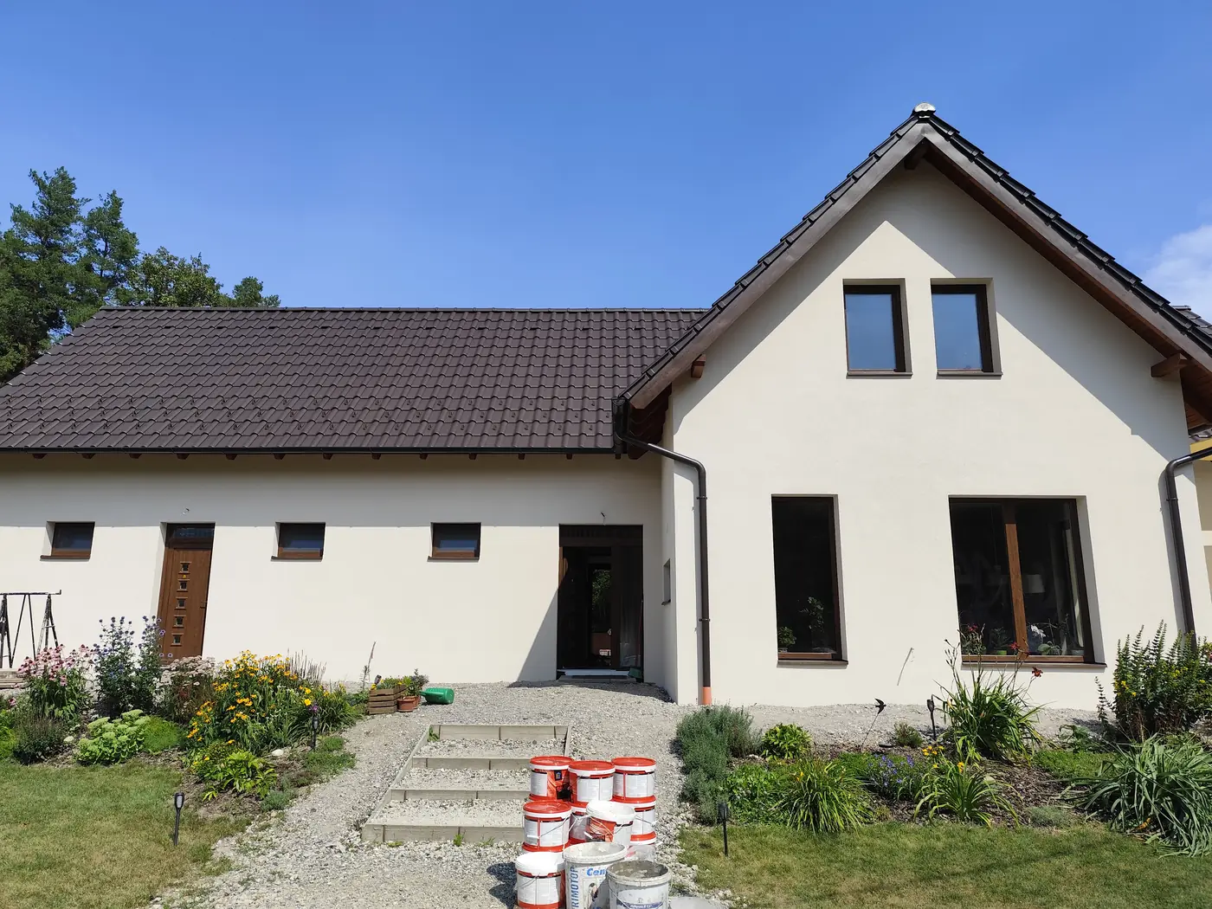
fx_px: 805
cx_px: 606
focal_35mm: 23
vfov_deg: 58.9
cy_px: 454
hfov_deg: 73.9
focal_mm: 6.14
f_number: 1.65
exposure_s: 1/1156
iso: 50
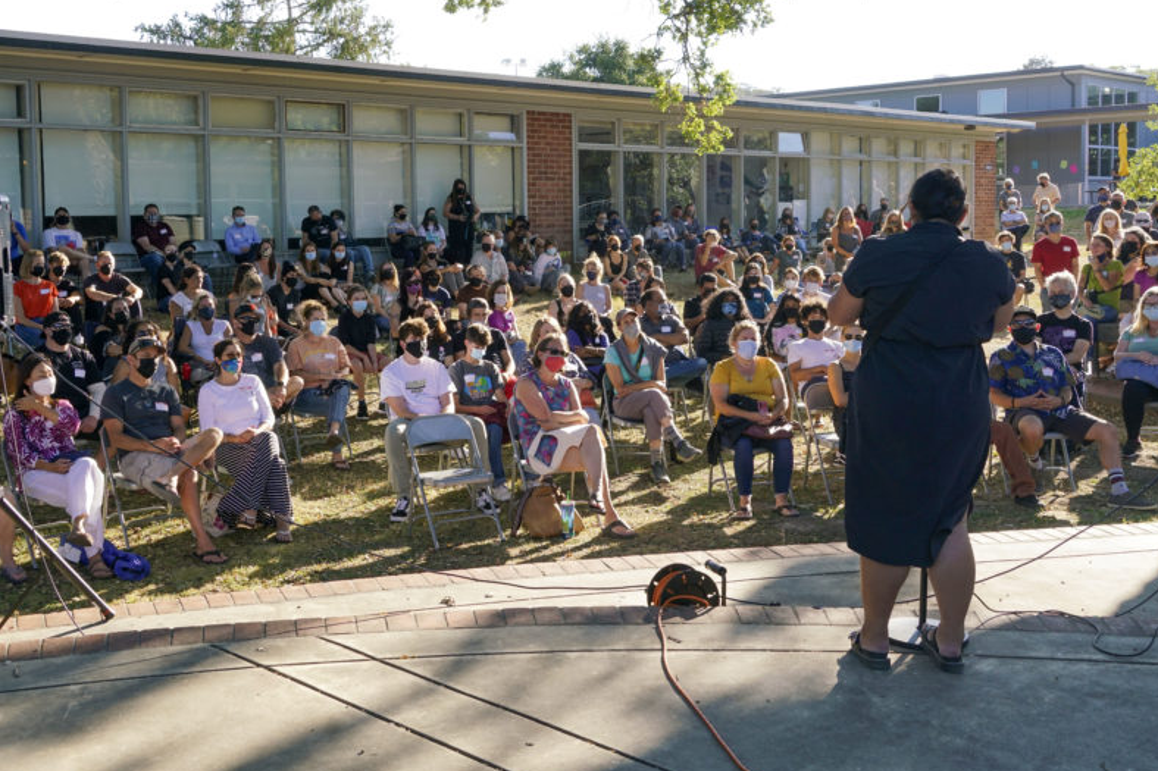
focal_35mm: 39
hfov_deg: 49.5
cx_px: 517
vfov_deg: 34.0
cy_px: 294
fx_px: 1254
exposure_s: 1/250
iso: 500
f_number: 8
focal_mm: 30
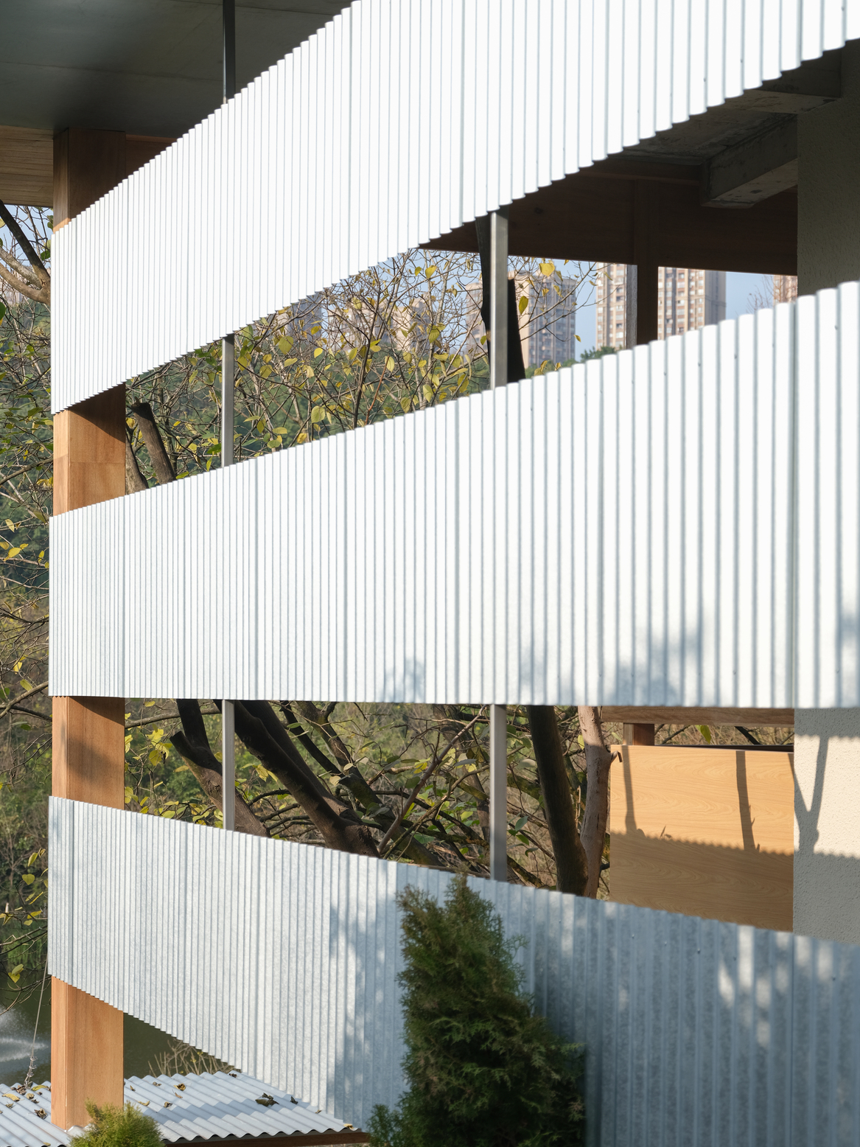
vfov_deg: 26.9
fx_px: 2385
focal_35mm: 72
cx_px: 272
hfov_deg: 20.4
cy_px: 740
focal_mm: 52.7
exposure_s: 1/420
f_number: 4
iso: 100
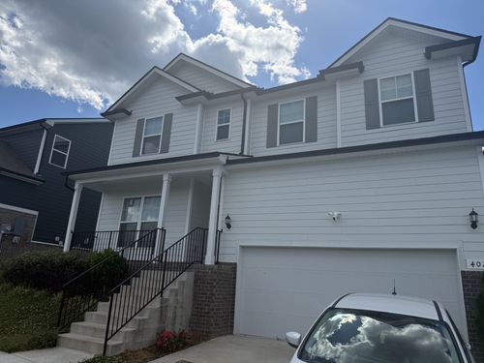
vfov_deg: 56.8
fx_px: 336
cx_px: 242
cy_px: 182
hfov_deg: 71.6
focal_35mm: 24
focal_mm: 6.76
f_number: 1.78
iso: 125
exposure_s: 1/9091
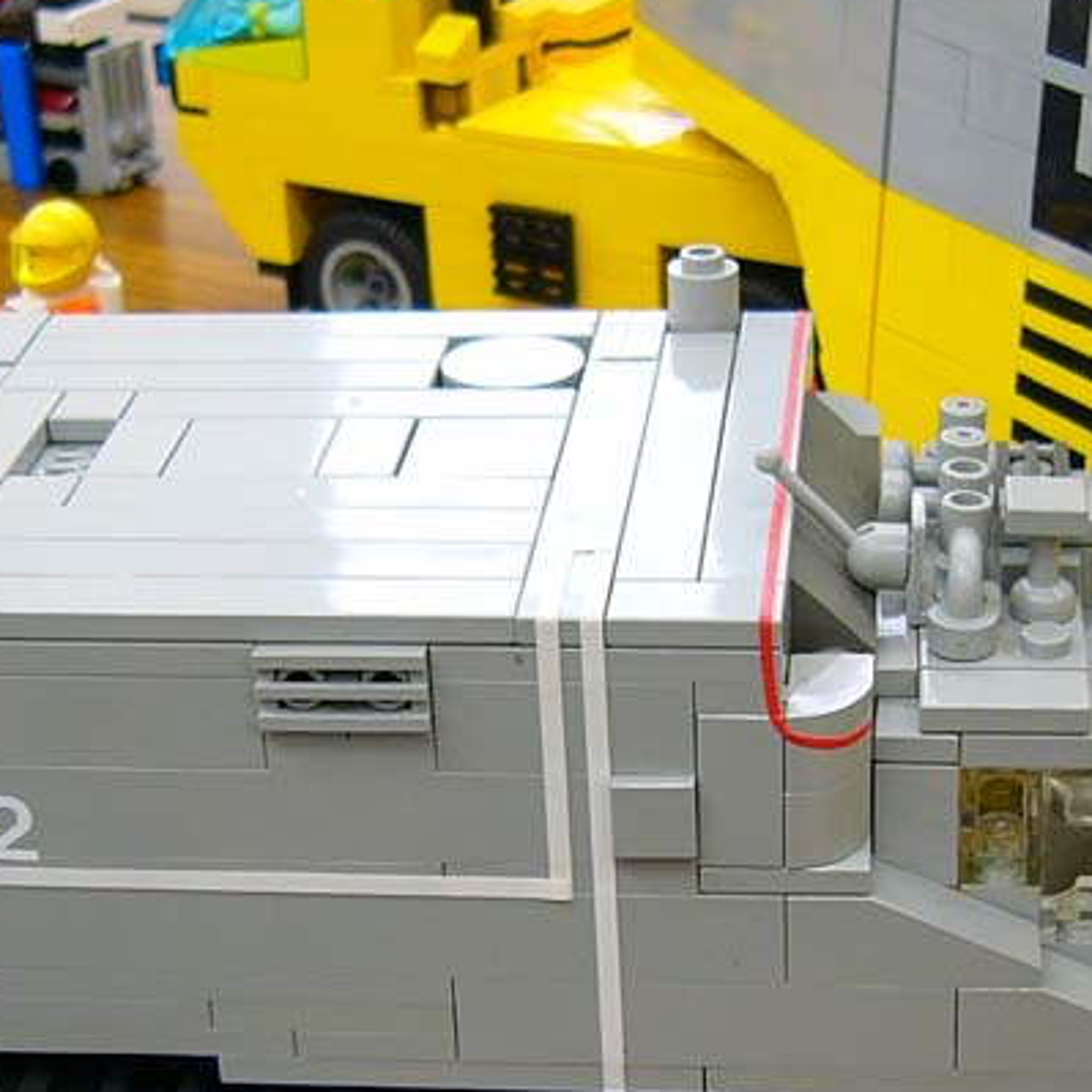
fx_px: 2213
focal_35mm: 62
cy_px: 780
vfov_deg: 27.4
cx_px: 484
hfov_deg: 27.7
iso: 100
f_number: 2.8
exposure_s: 1/50
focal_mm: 5.8
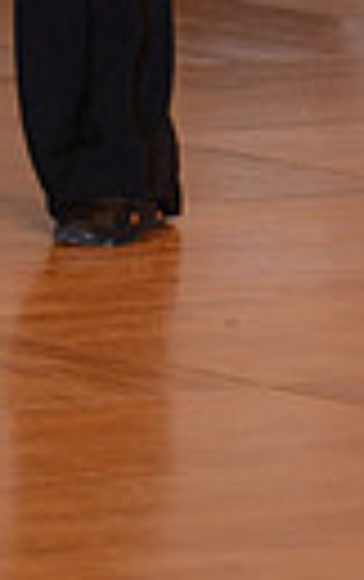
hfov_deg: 1.8
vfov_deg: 2.9
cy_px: -486
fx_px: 11580
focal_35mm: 732
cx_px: -308
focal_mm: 160
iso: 1000
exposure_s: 1/250
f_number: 4.5
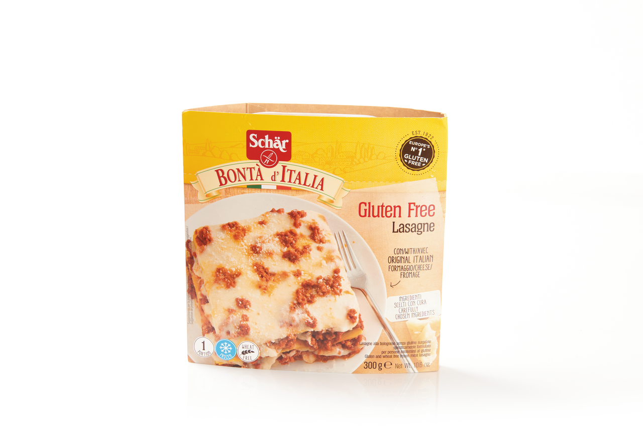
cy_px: 214
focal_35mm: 70
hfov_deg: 28.8
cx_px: 322
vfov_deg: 19.5
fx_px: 1250
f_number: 22
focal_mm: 70
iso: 79
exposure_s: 1/250
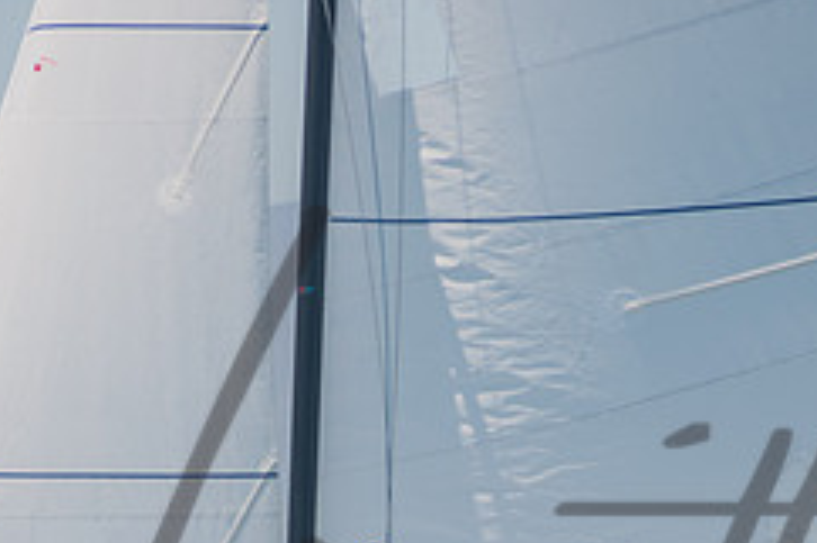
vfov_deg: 2.6
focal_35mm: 525
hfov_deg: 3.9
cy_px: 589
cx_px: 361
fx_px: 11906
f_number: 4.8
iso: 100
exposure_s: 1/250
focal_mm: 140
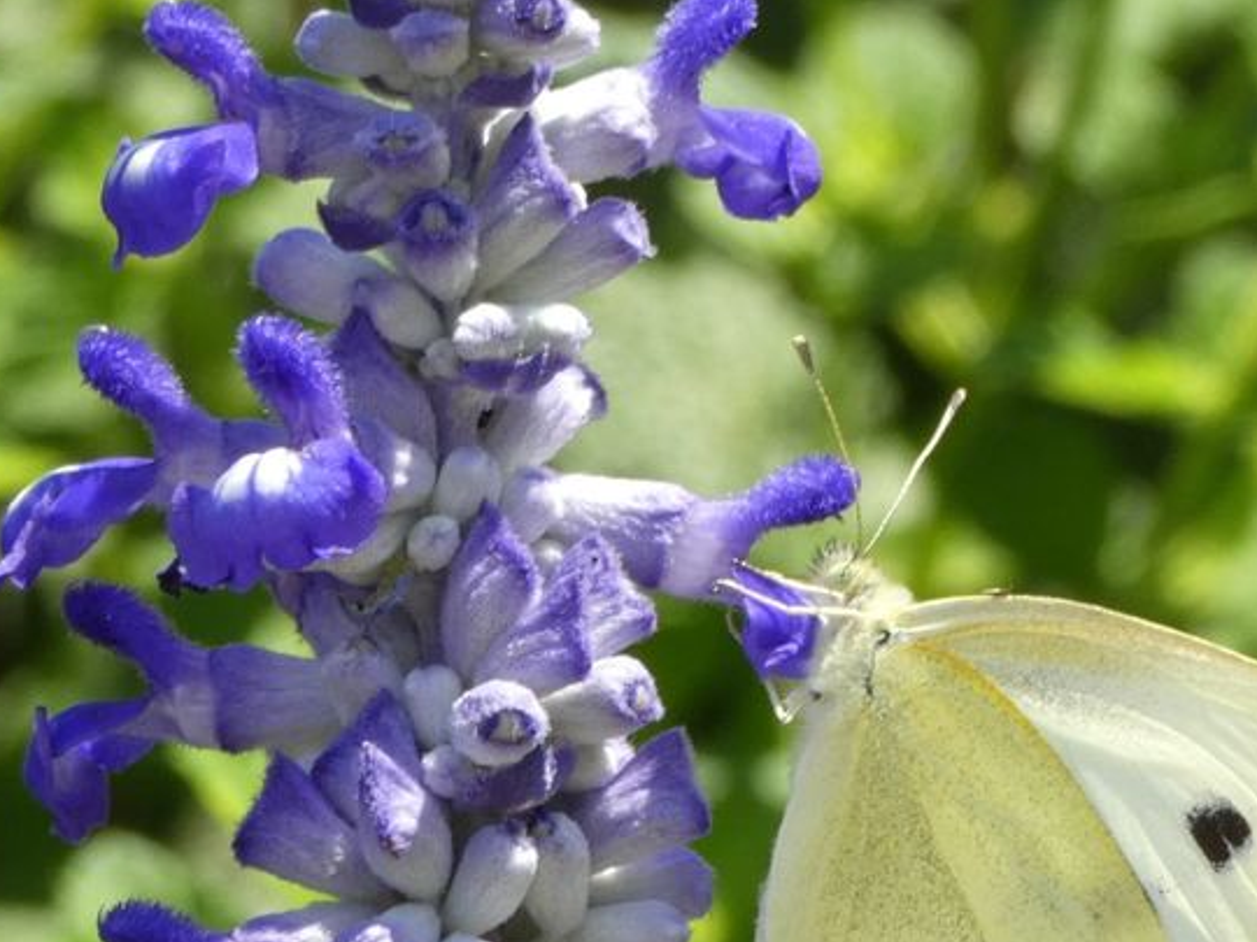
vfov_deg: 6.3
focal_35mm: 237
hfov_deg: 8.4
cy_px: 688
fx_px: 8606
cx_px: 774
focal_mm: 26.9
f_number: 5.4
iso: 100
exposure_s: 1/80
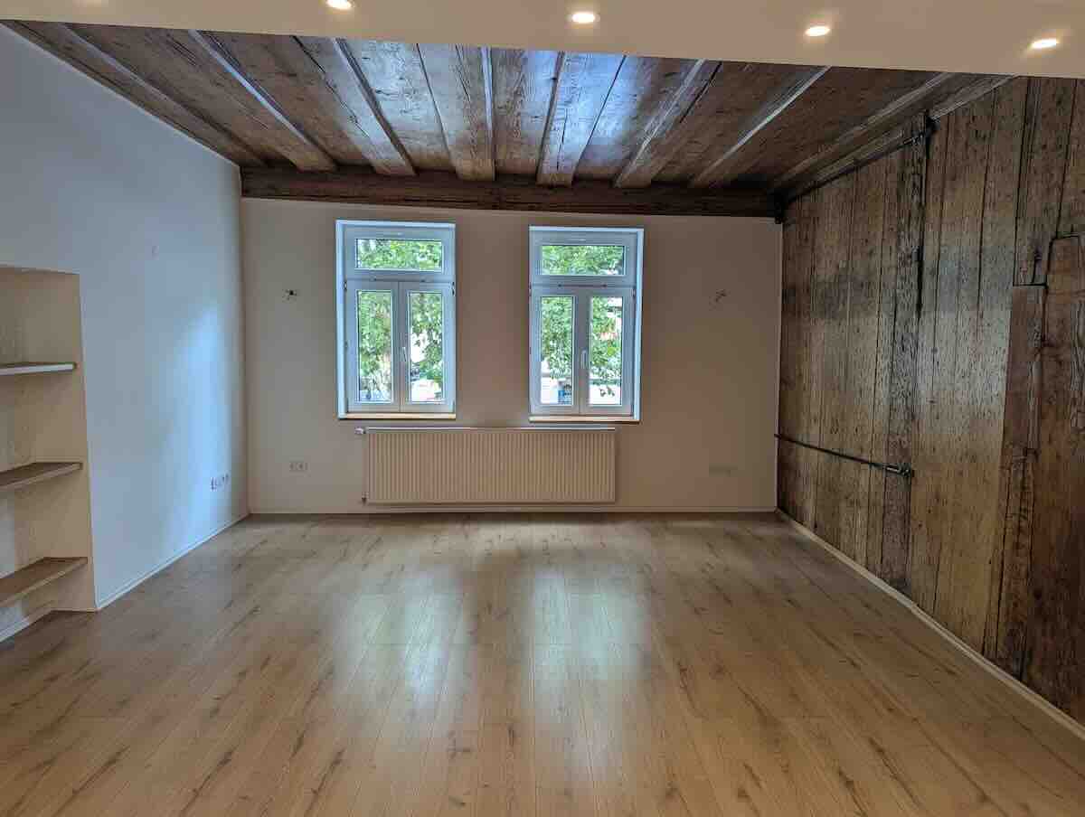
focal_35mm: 24
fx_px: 753
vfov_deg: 57.0
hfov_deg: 71.5
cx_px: 542
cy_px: 408
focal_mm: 6.9
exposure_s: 1/50
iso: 31
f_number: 1.68
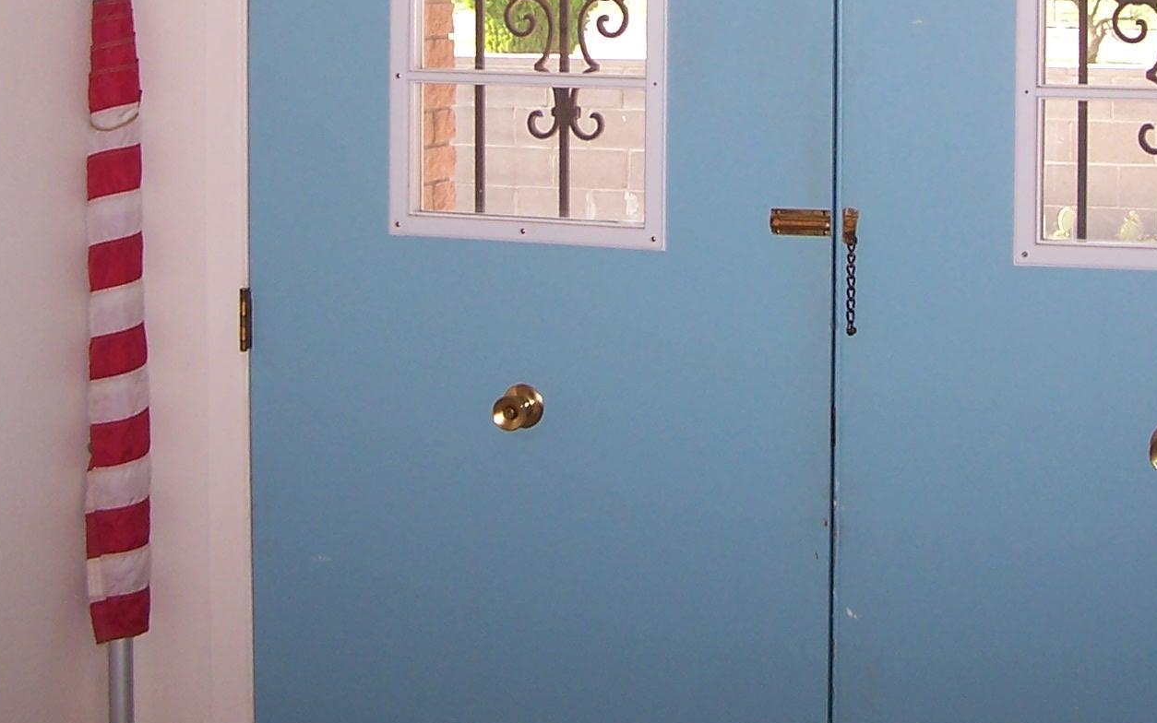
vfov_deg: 17.2
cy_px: -30
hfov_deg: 27.7
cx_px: 754
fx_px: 2334
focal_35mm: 74
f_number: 2.8
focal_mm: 6.3
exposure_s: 1/60
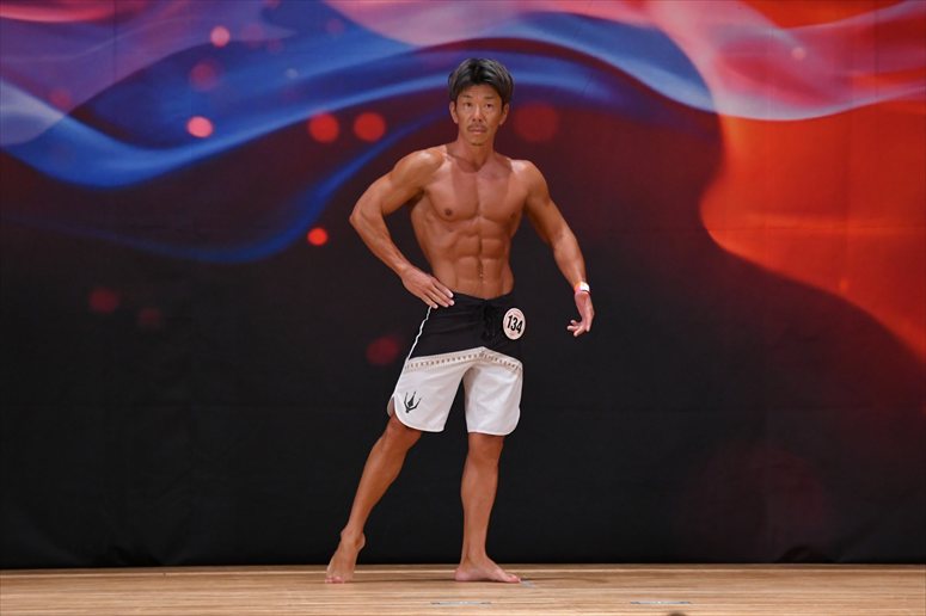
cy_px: 308
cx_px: 463
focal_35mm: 285
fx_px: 7327
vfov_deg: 4.8
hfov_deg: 7.2
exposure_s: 1/400
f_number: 5.6
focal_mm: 190
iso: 3200
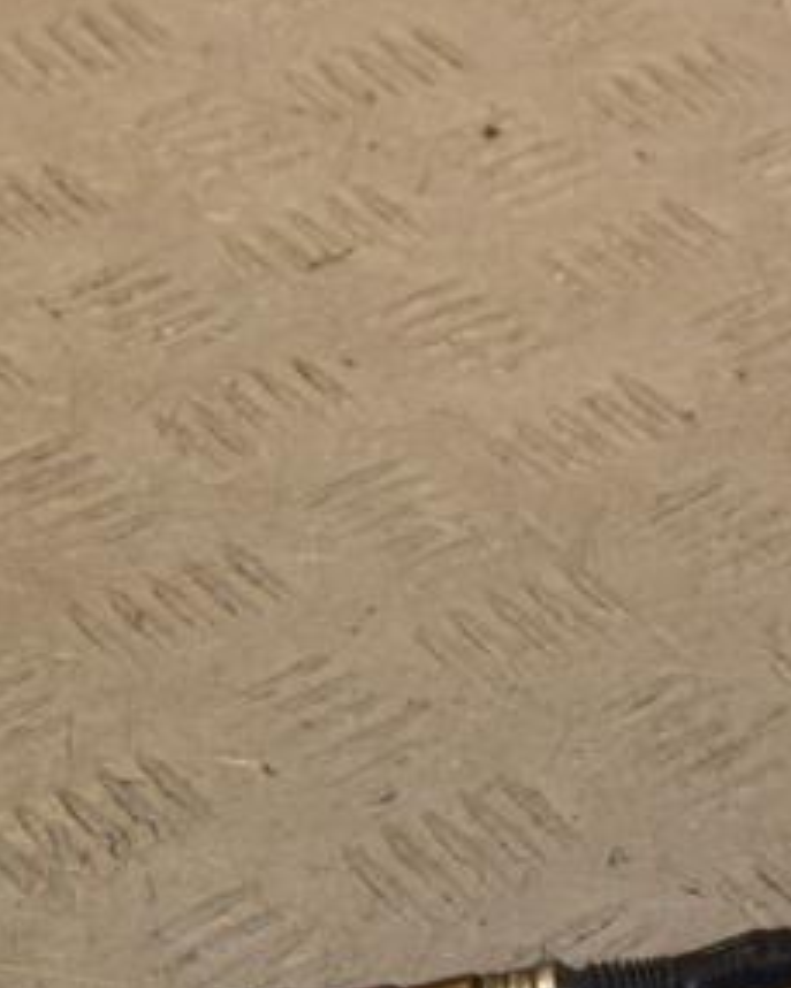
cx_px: 1029
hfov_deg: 8.9
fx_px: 5001
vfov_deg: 11.3
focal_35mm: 171
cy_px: 649
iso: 800
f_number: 8
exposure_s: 1/200
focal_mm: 58
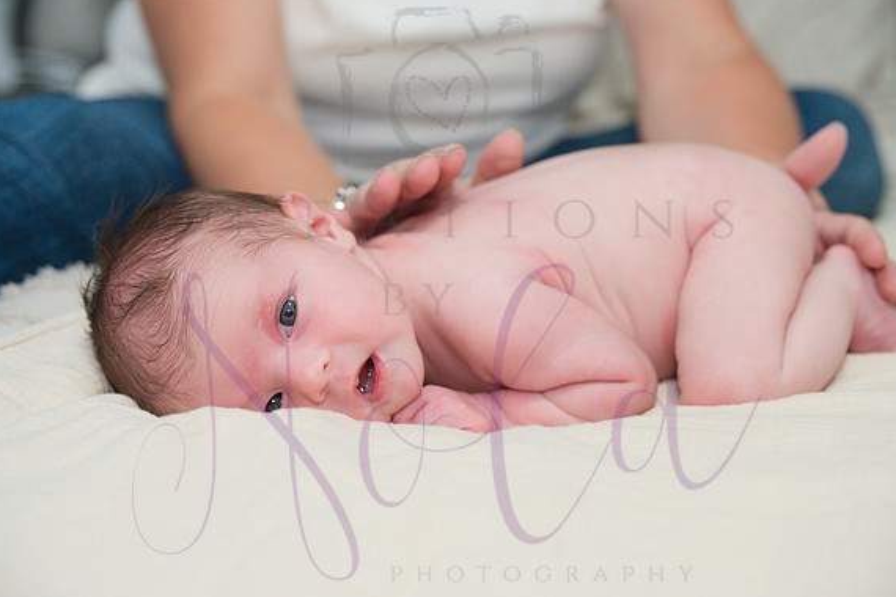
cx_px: 446
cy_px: 296
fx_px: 1493
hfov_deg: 33.4
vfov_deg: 22.6
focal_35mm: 60
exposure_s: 1/320
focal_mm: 59
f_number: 4
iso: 1600
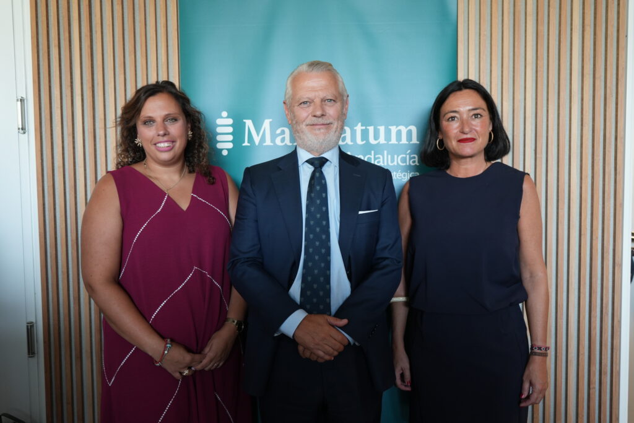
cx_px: 317
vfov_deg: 41.1
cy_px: 212
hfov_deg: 58.7
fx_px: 564
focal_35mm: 32
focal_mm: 32
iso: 1000
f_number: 4
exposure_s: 1/40
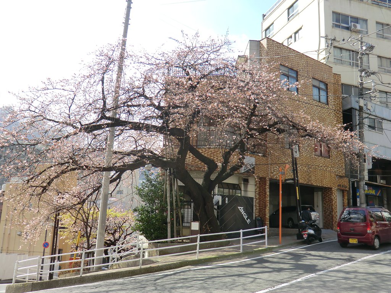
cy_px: 146
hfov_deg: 54.0
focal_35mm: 34
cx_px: 196
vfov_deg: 41.8
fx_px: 384
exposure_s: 1/250
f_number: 3.6
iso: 64
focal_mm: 6.1
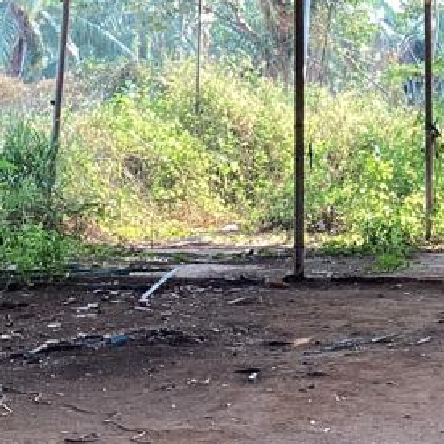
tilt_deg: +5.8
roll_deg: -0.8
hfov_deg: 15.0
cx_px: 459
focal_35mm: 114
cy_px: -24
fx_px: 1654
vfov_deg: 15.0
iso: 50
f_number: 2.4
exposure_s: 1/120
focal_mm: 3.3
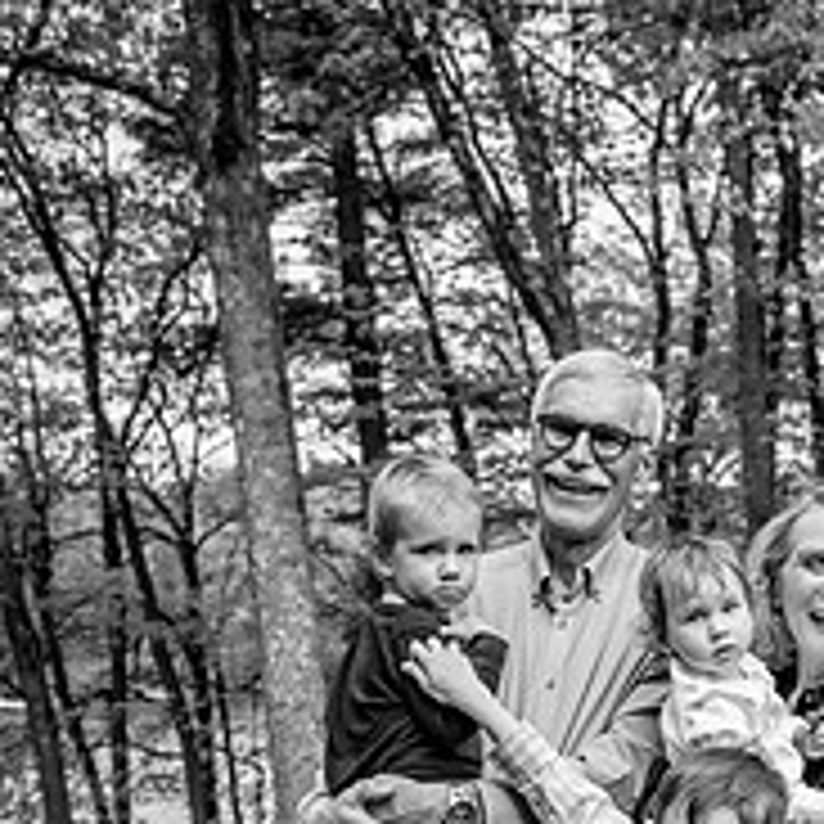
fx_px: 1966
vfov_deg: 22.0
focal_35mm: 73
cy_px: 964
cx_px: 657
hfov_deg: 23.3
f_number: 6.3
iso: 400
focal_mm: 35
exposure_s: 1/640
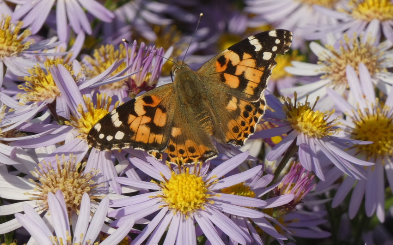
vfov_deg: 2.3
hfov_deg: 3.7
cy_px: 126
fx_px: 6051
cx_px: 197
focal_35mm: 565
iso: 80
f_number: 5.6
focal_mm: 95.2
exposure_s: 1/250
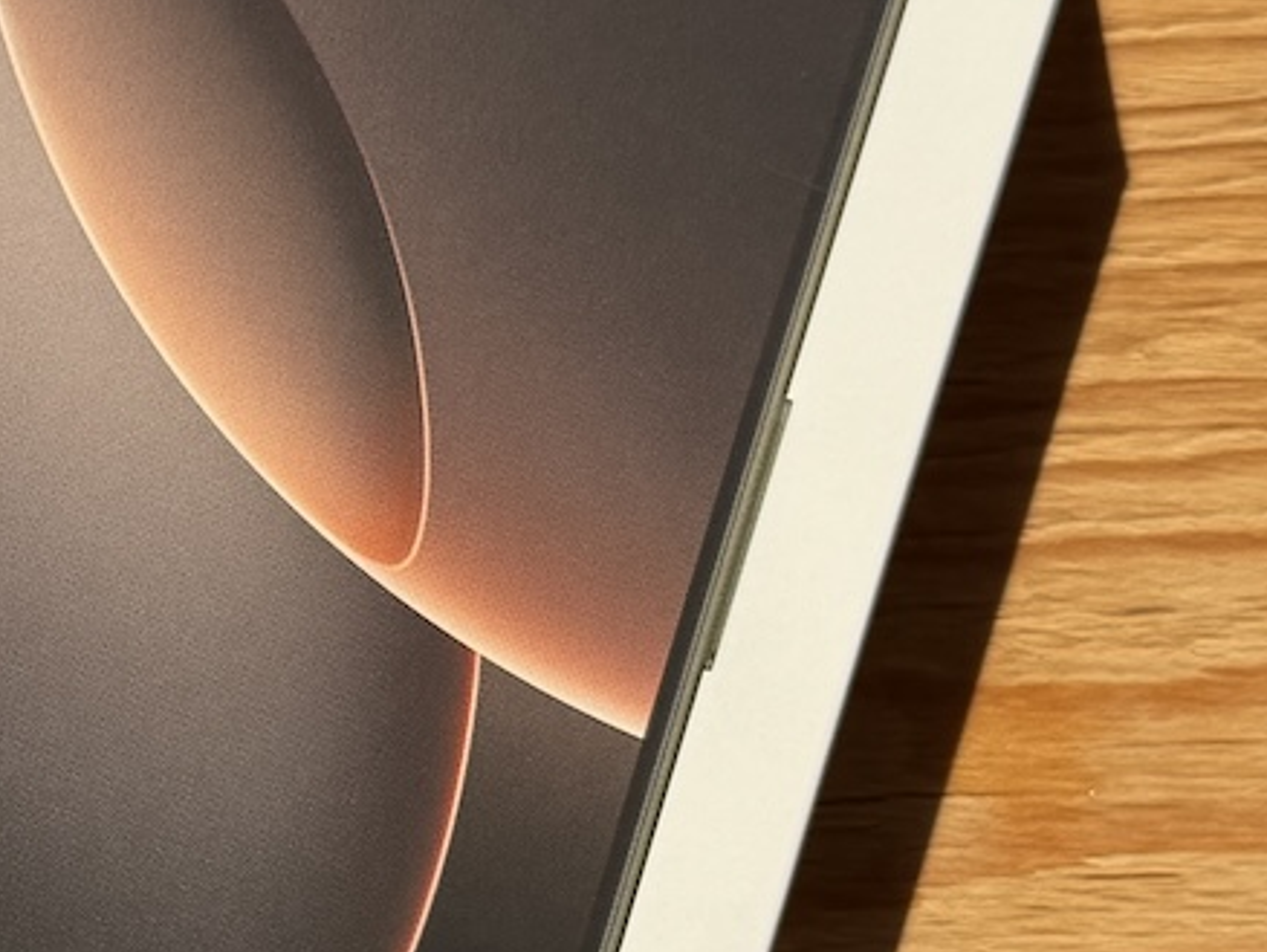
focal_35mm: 104
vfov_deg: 14.2
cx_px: 9
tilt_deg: -86.3
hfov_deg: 18.4
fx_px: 3809
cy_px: 618
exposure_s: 1/2415
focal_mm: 6.76
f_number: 1.78
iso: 80
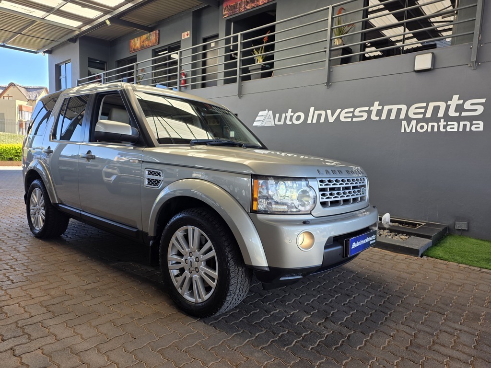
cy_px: 184
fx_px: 326
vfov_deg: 58.9
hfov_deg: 73.9
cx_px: 246
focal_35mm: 23
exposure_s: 1/180
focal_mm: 6.25
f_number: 1.7
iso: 40
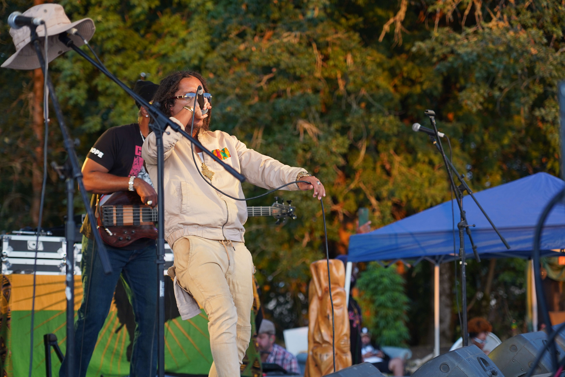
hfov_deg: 19.5
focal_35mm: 105
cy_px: 188
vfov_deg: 13.0
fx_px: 1648
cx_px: 282
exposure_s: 1/160
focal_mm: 105
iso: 640
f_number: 4
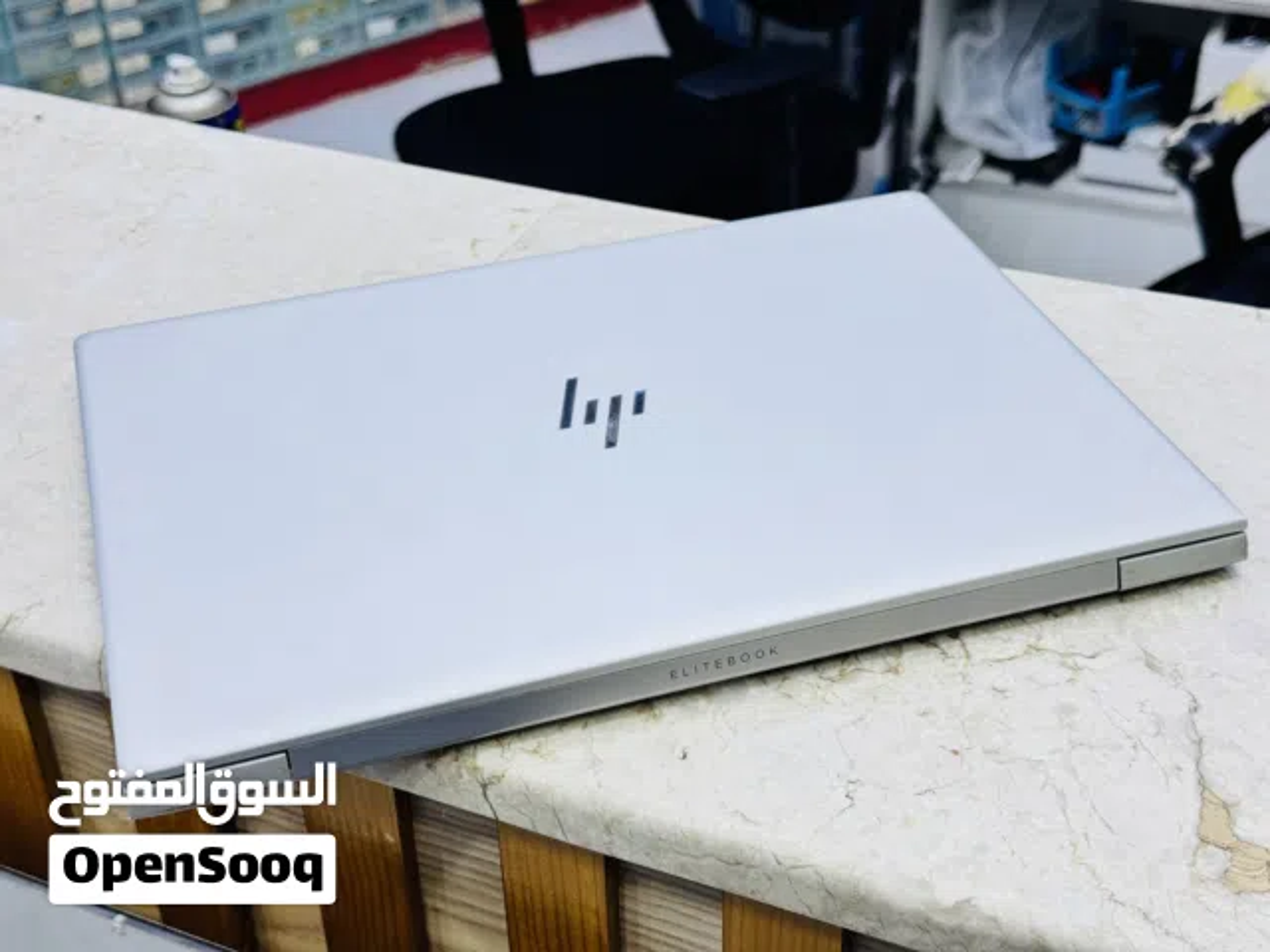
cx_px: 635
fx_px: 1761
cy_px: 476
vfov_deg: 30.3
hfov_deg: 39.7
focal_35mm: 48
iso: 50
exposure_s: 1/100
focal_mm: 6.76
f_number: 1.78
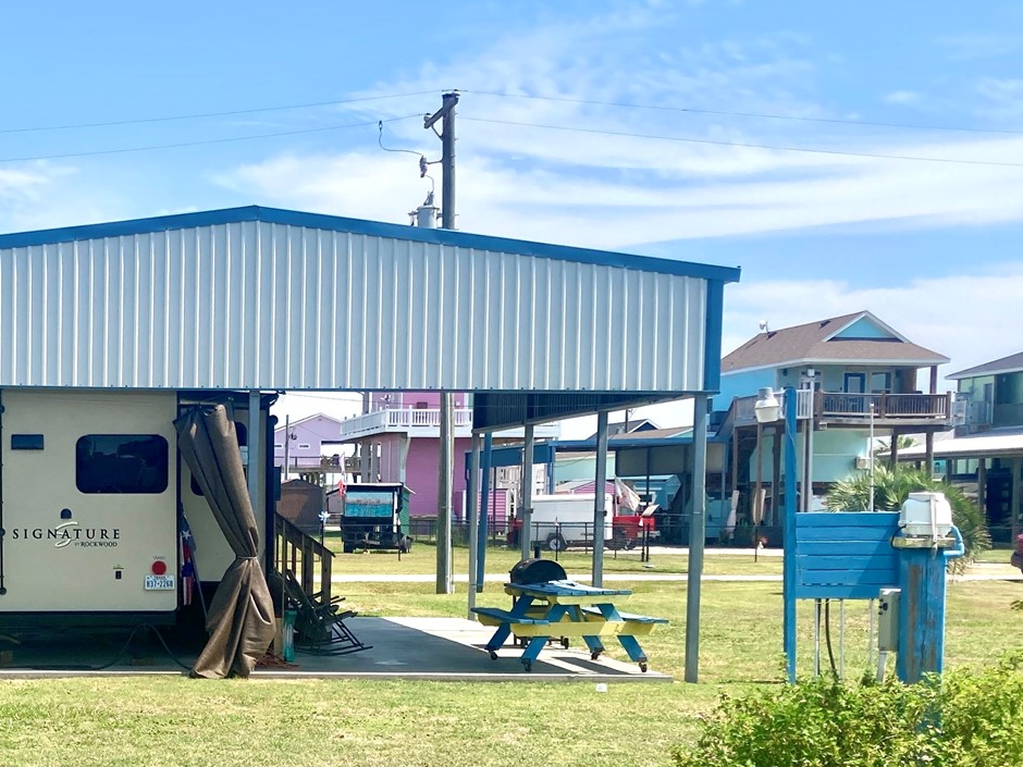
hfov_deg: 30.5
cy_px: 623
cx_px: 138
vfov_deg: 23.6
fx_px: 1803
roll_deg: -0.5
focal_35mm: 61
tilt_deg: -2.7
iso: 25
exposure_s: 1/2525
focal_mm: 3.99
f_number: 1.8
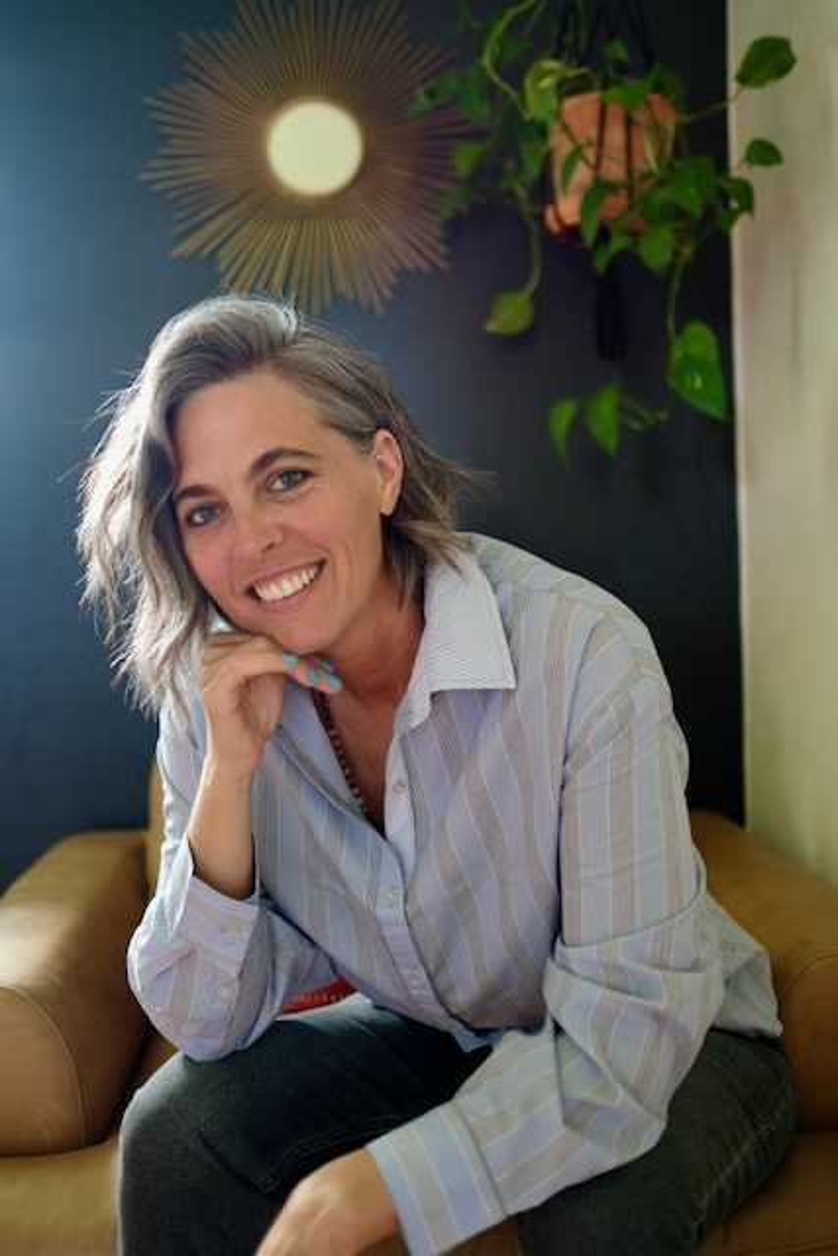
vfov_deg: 54.4
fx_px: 1221
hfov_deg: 37.9
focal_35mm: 35
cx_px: 419
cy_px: 628
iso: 320
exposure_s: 1/60
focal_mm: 23
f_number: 1.4
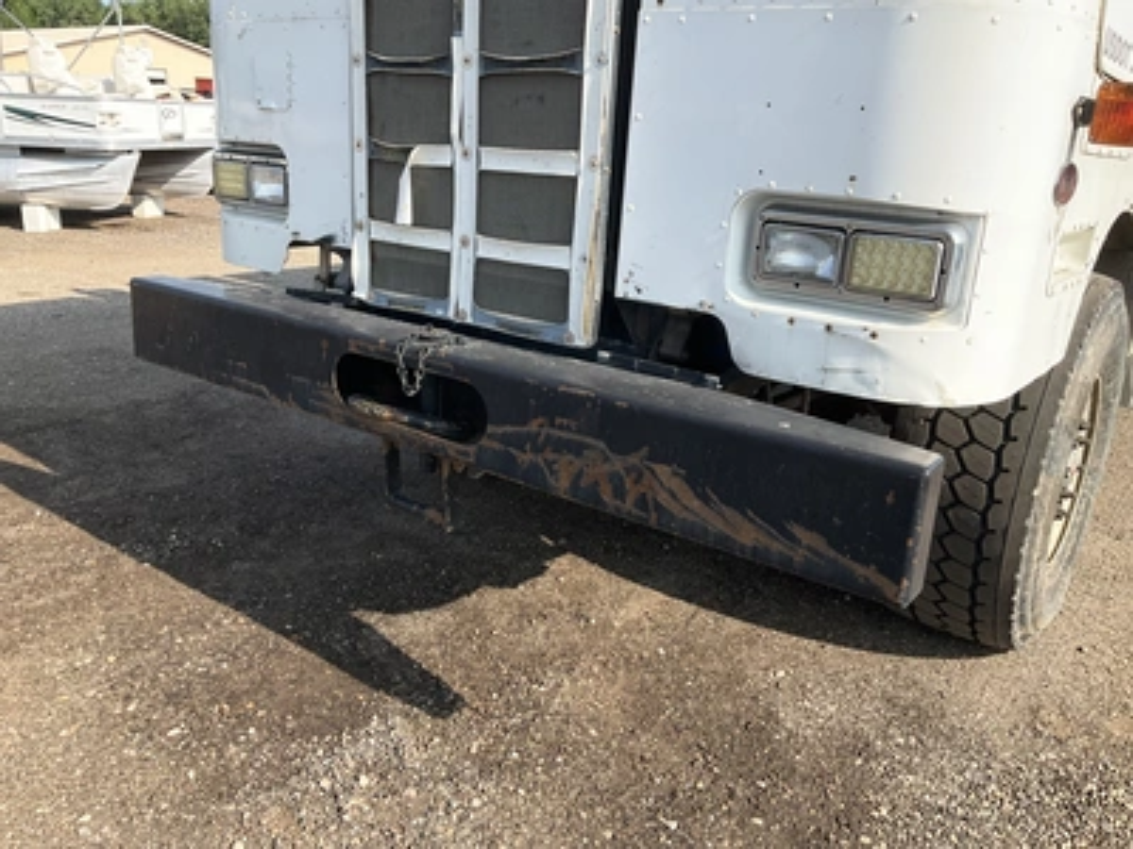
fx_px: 949
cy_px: 424
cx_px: 566
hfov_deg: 61.7
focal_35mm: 29
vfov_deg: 48.2
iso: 25
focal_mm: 3
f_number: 1.8
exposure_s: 1/829
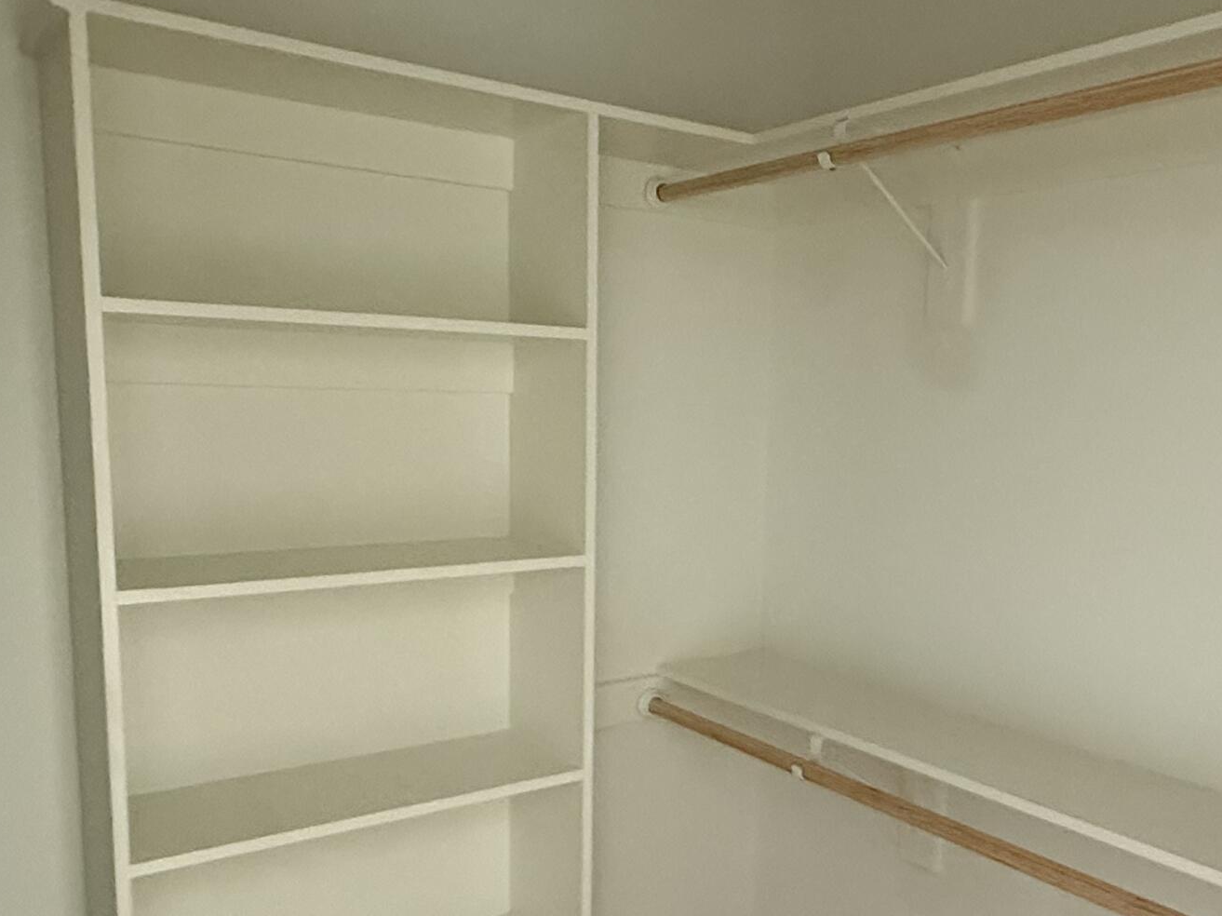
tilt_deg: -8.9
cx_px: 743
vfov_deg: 43.9
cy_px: 556
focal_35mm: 32
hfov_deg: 56.3
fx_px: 1129
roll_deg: -2.1
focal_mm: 2.22
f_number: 2.2
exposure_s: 1/60
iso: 640
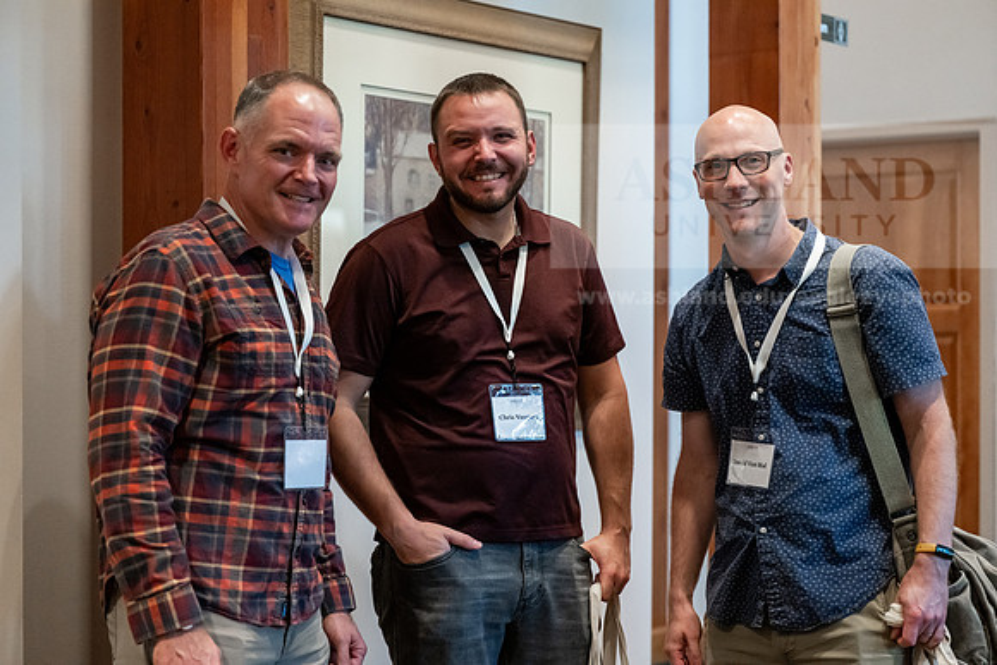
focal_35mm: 70
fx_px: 1939
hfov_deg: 28.8
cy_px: 332
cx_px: 498
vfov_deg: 19.5
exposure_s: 1/160
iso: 6400
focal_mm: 70
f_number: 2.8
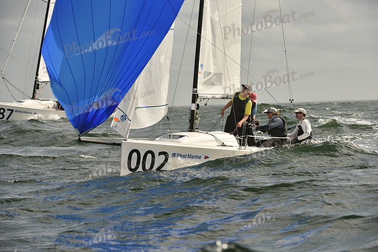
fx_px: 2100
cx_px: 189
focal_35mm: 200
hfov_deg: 10.3
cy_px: 126
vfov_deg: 6.9
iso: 320
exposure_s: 1/1600
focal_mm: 200
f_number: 8
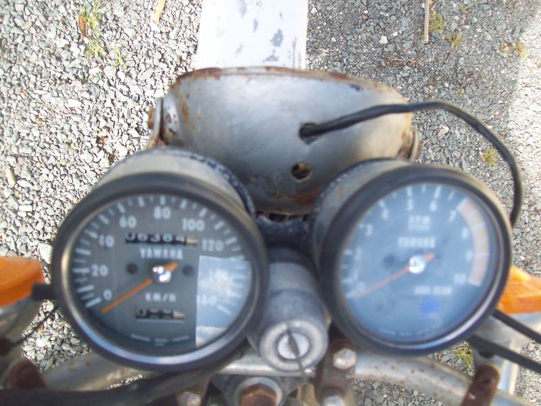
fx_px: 563
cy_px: 203
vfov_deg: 39.7
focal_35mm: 36
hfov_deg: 51.4
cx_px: 270
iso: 80
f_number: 2.7
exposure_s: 1/208
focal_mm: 6
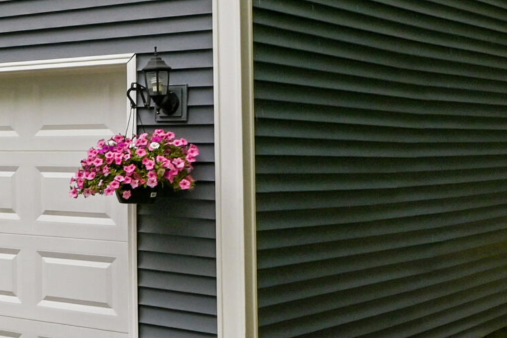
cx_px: -298
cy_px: 78
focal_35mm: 72
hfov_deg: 22.1
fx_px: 1014
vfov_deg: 18.8
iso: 200
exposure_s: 1/250
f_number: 5.6
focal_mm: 12
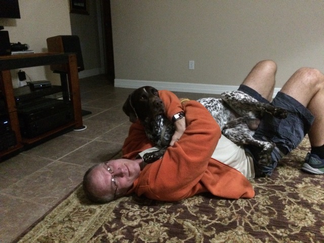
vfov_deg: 48.2
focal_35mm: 29
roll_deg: +0.5
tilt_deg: -18.6
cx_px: 162
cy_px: 122
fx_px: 271
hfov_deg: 61.7
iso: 1000
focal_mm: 4.15
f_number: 2.2
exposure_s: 1/15
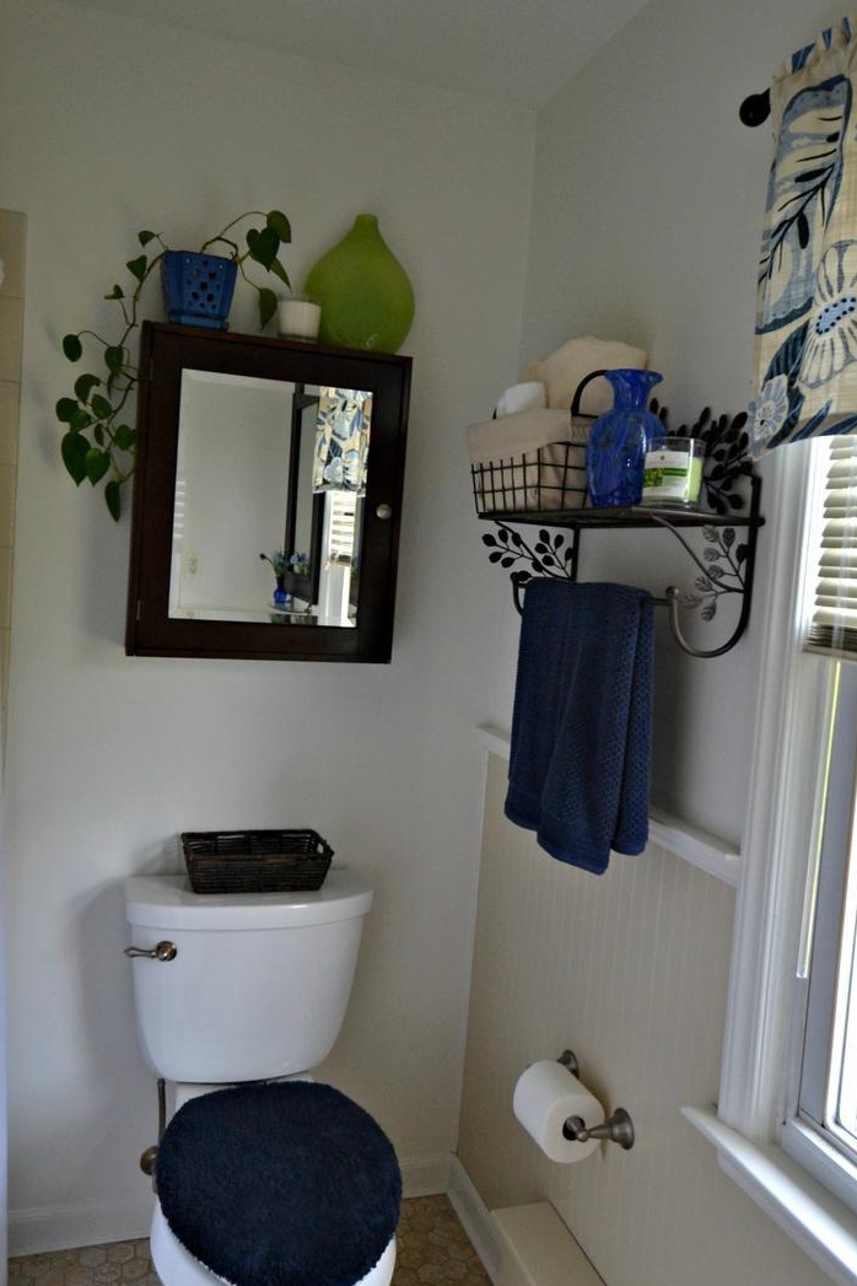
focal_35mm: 22
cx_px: 420
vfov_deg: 78.6
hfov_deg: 57.2
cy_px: 625
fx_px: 786
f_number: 5
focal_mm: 10
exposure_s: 1/100
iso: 400
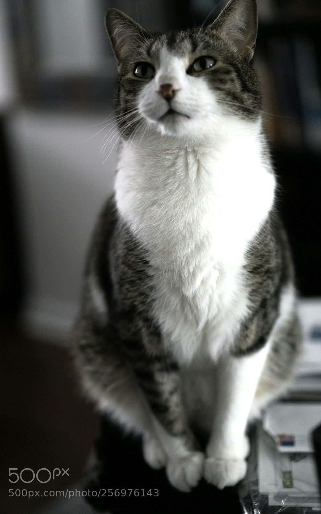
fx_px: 798
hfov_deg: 22.7
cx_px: 163
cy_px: 257
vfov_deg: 35.7
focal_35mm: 57
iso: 1600
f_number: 1.8
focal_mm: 55
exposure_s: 1/250
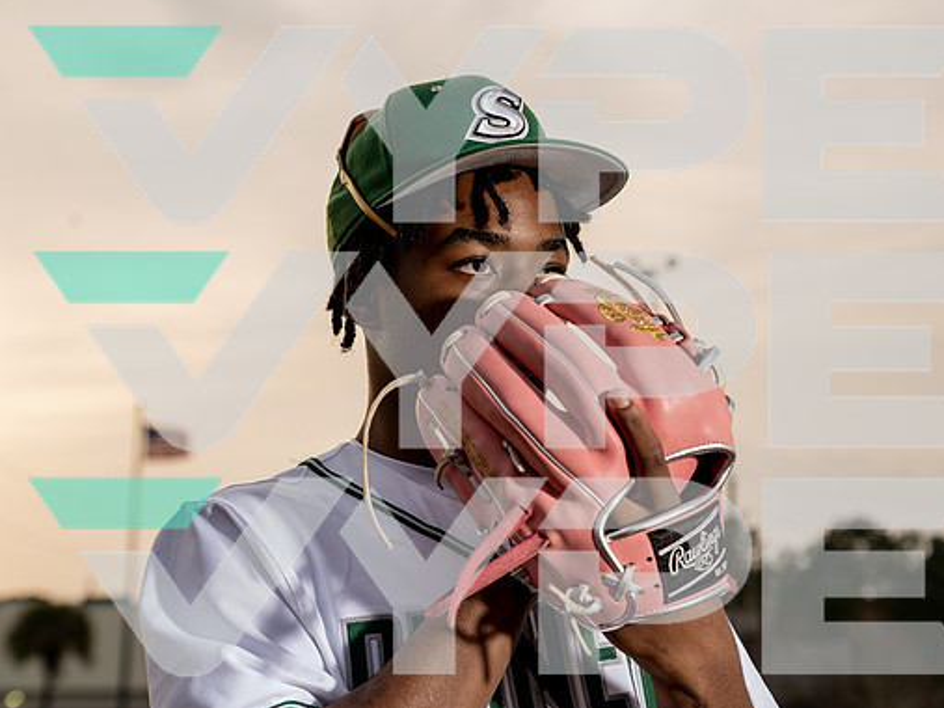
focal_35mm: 77
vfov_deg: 19.1
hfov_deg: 25.3
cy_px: 351
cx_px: 508
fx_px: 2099
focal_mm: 70
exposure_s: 1/250
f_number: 5.6
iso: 250
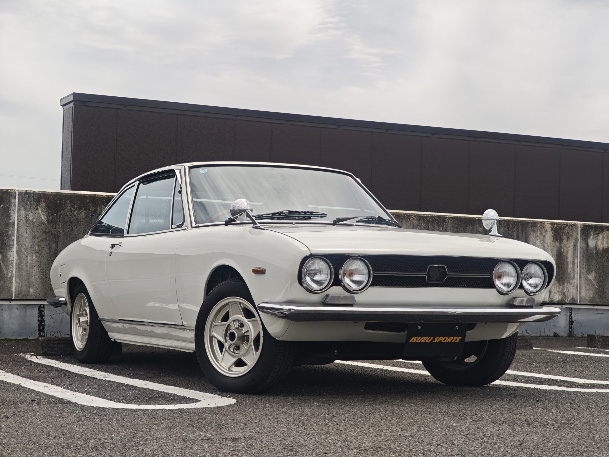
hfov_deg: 27.8
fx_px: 1232
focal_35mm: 70
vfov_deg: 21.0
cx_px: 304
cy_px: 228
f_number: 1.8
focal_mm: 11.5
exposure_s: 1/2530
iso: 50
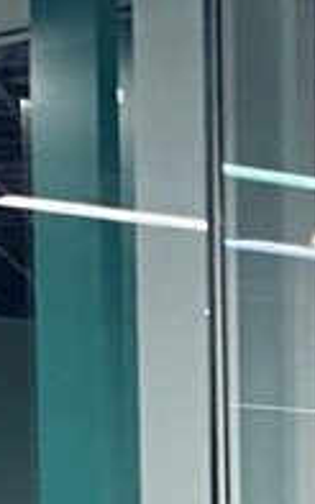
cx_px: 499
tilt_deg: -5.5
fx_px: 3079
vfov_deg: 8.9
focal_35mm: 224
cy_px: 980
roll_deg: +0.9
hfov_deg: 5.8
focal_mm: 4.25
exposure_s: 1/50
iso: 125
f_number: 1.8
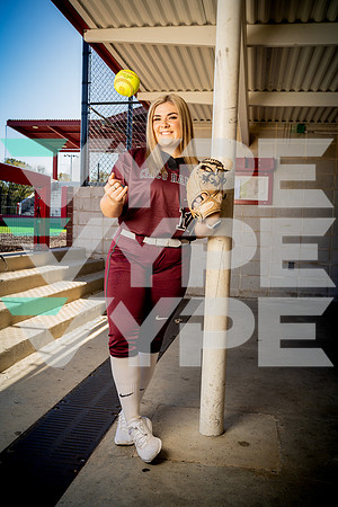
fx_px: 493
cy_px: 254
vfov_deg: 54.4
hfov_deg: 37.9
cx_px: 169
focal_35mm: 35
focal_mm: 35
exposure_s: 1/250
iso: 250
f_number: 7.1
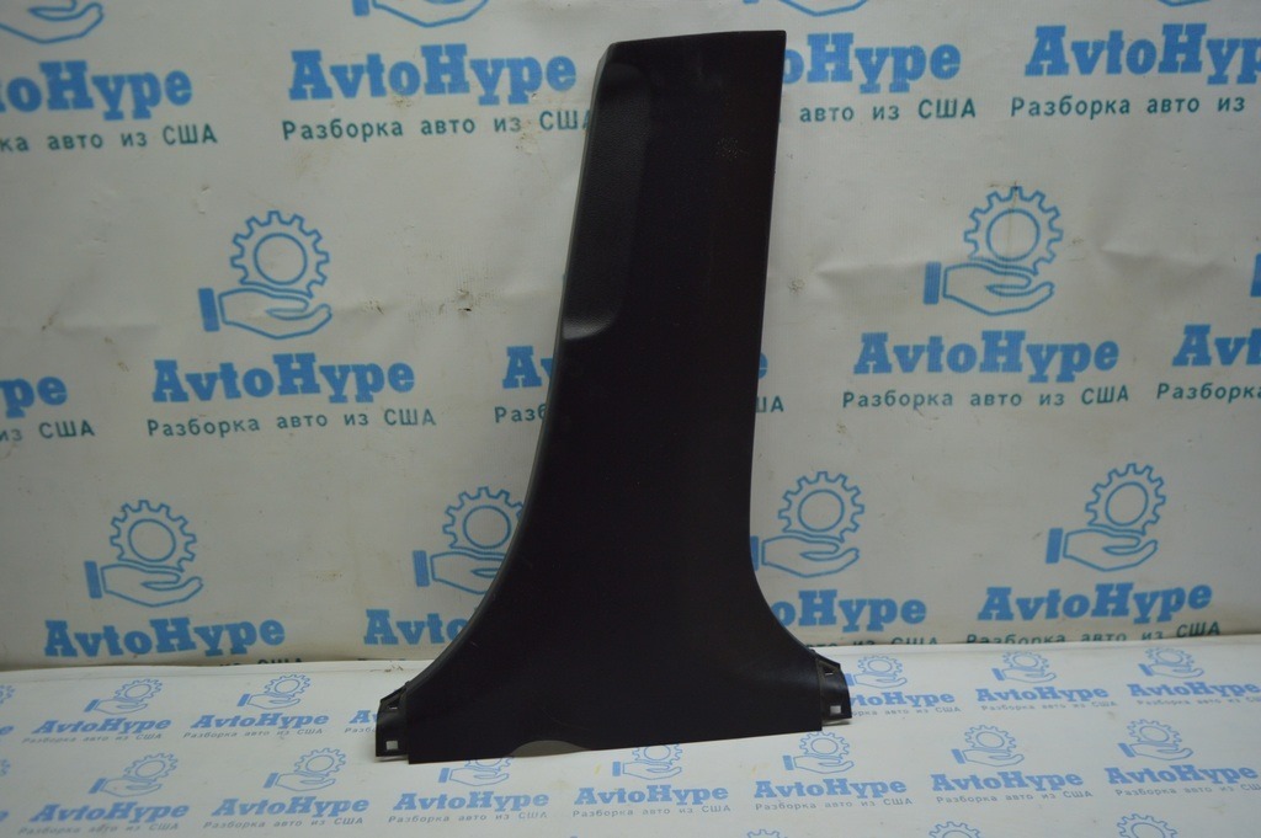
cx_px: 630
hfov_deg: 67.4
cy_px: 419
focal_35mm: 27
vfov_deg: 47.9
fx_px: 945
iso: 400
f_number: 3.5
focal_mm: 18
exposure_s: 1/125
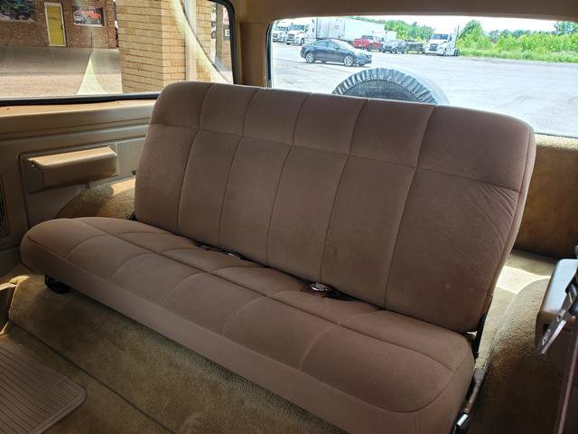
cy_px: 217
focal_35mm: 26
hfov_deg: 67.3
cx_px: 289
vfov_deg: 53.1
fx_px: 434
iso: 50
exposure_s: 1/72
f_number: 2.4
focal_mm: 4.3
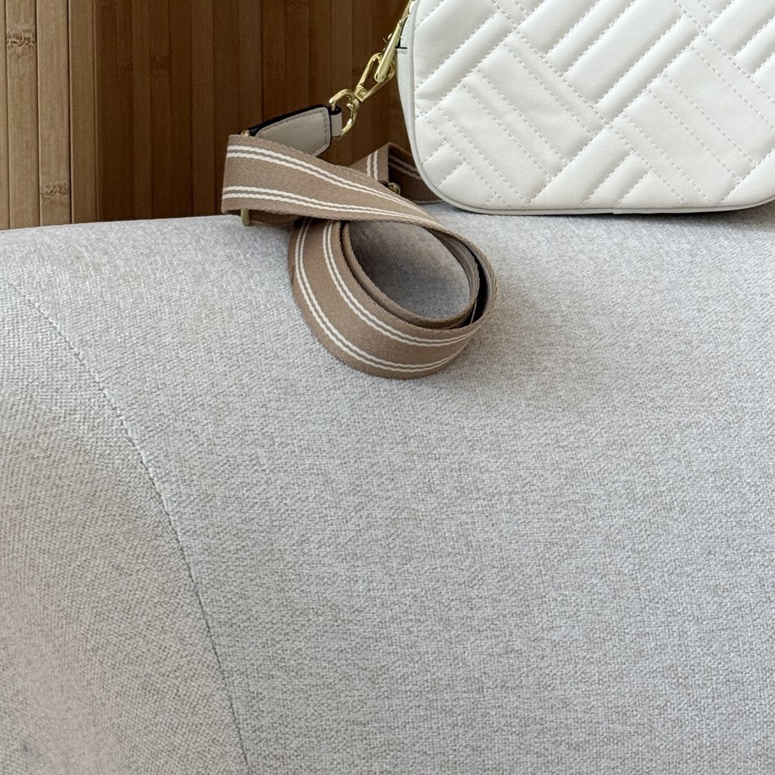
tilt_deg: -7.8
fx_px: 2254
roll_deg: -1.4
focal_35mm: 89
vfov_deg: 19.1
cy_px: 46
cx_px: 598
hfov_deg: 19.3
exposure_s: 1/50
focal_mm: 6.76
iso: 250
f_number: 1.78
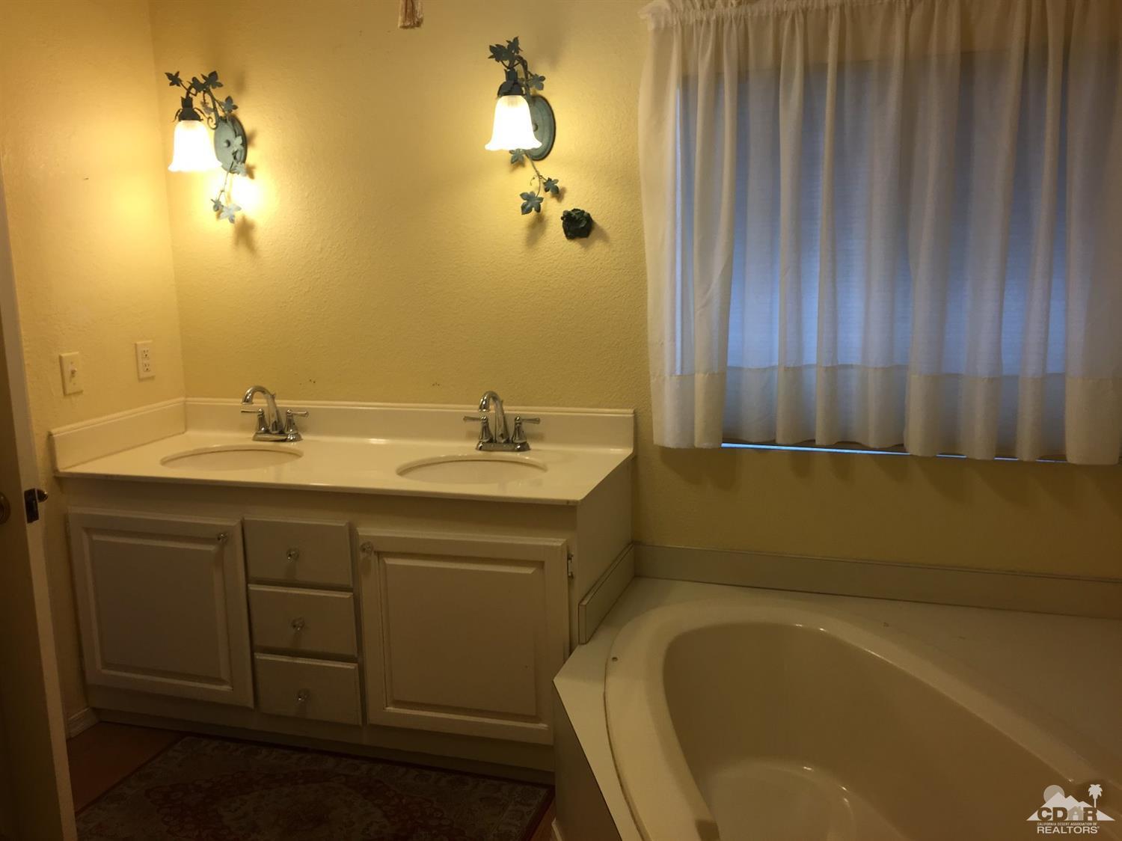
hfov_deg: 61.7
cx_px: 561
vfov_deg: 48.2
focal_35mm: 29
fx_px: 940
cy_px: 420
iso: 40
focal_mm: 4.15
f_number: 2.2
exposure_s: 1/60
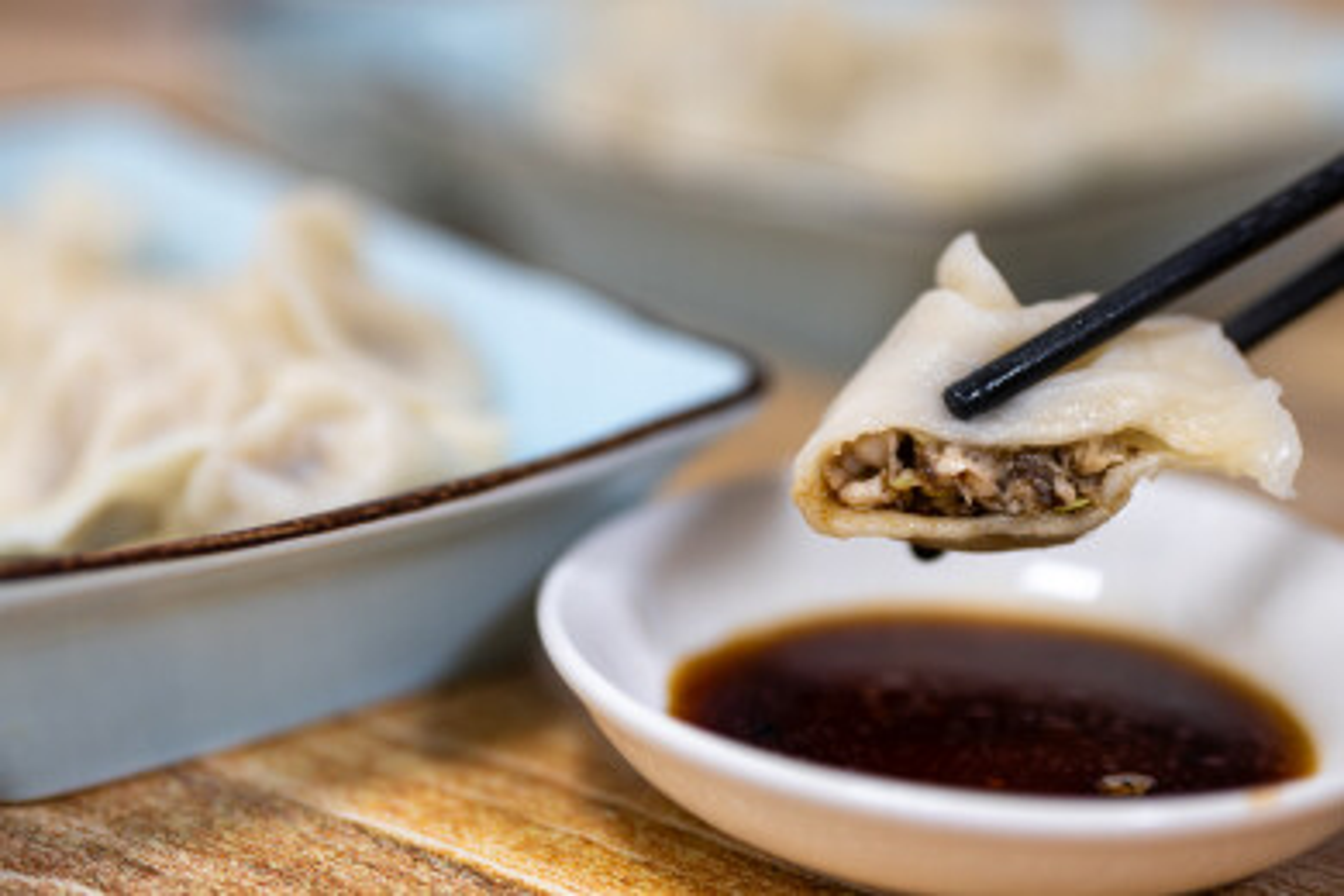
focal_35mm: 75
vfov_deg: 18.2
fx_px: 2800
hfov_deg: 27.0
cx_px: 672
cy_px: 448
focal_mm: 50
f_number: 1.8
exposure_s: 1/250
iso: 400
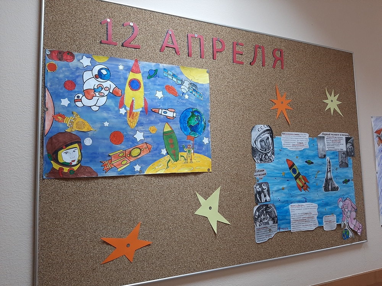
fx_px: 298
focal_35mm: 27
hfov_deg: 65.3
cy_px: 143
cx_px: 191
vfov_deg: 51.4
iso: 200
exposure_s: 1/50
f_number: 1.7
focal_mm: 3.93
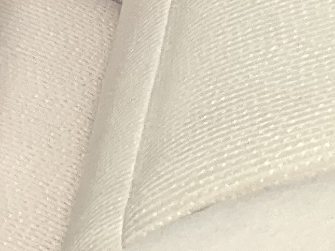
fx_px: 1752
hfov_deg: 9.3
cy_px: -528
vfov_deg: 7.2
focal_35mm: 181
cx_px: -579
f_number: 1.8
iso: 20
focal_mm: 3
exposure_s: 1/122
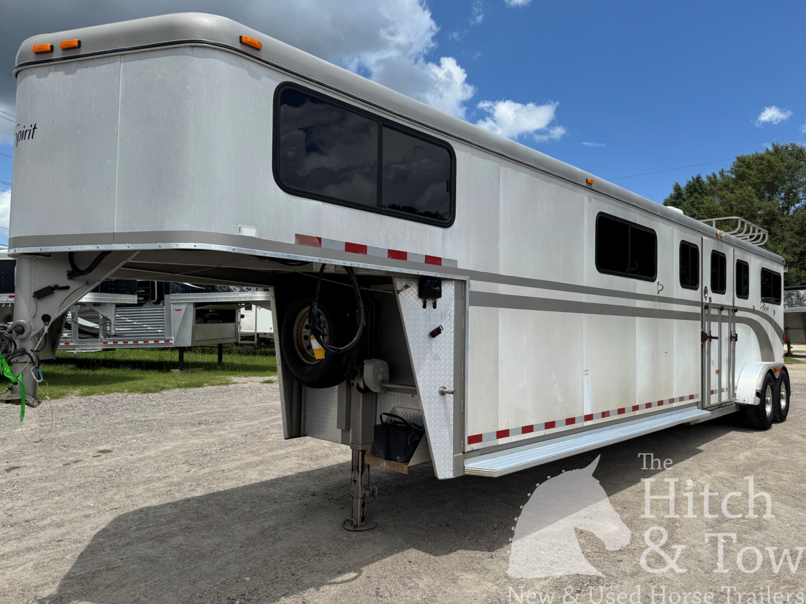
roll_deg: +0.1
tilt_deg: +0.3
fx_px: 559
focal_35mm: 24
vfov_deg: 56.8
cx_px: 403
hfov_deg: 71.6
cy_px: 302
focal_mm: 6.76
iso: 80
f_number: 1.78
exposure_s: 1/6410
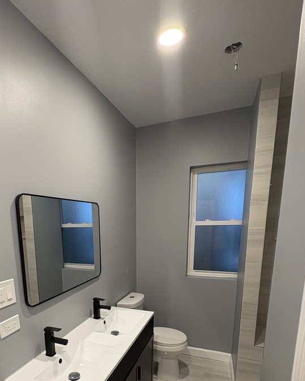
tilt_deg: -10.9
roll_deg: +1.7
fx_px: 248
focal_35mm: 22
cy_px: 273
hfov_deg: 62.1
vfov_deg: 71.2
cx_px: 111
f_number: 2.2
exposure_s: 1/60
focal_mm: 2.22
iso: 250
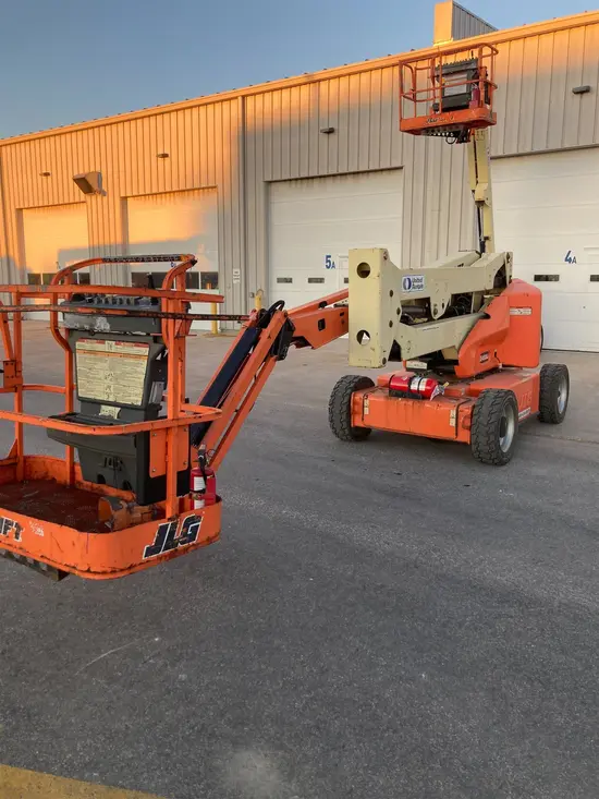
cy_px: 400
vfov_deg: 63.4
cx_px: 300
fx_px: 646
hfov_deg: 49.8
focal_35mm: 28
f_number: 1.8
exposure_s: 1/121
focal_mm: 3.99
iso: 25
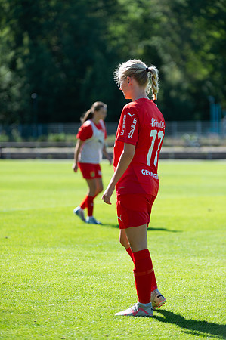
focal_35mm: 130
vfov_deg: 15.8
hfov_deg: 10.5
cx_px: 113
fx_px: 1227
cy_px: 170
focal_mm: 130
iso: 360
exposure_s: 1/2500
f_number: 3.2
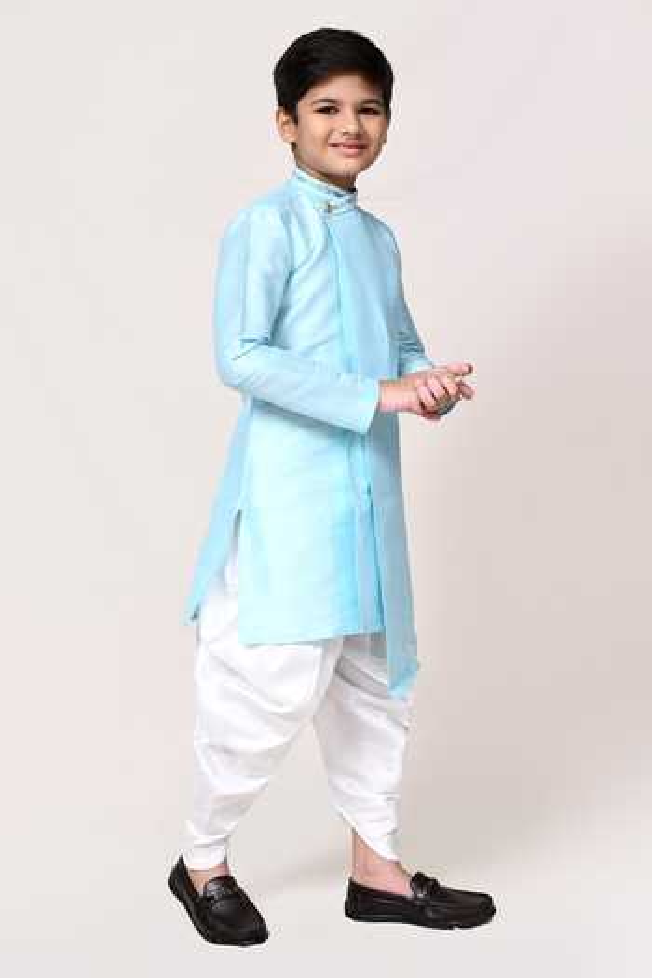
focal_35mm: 50
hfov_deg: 27.0
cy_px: 489
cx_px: 326
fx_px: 1358
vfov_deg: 39.6
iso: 500
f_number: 10
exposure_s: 1/160
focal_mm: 50
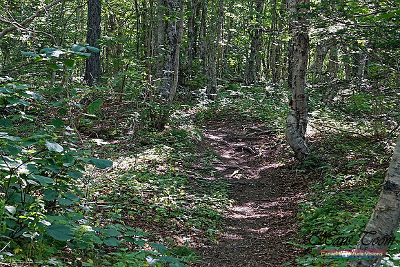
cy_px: 134
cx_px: 200
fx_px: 917
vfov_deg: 16.6
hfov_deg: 24.6
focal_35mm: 82
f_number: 9
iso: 800
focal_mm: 55
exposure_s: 1/50
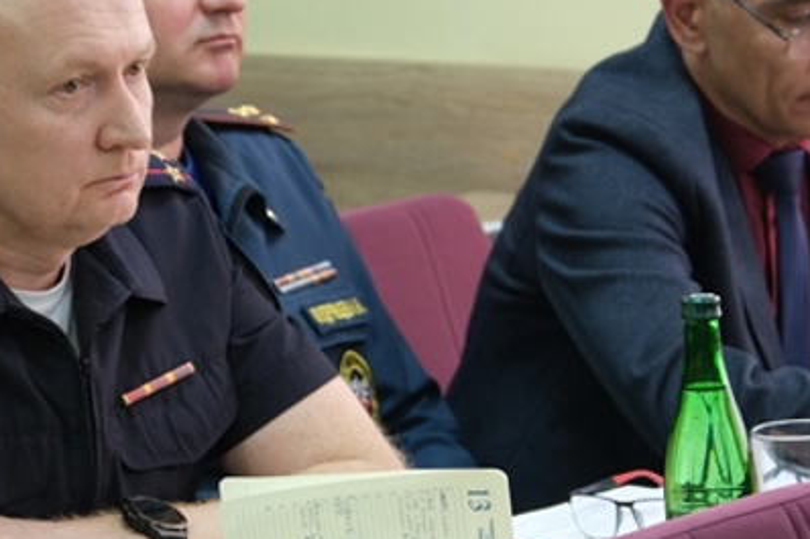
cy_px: 258
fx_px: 4026
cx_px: 418
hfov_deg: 11.5
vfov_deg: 7.7
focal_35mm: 179
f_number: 4
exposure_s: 1/75
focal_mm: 63
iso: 800
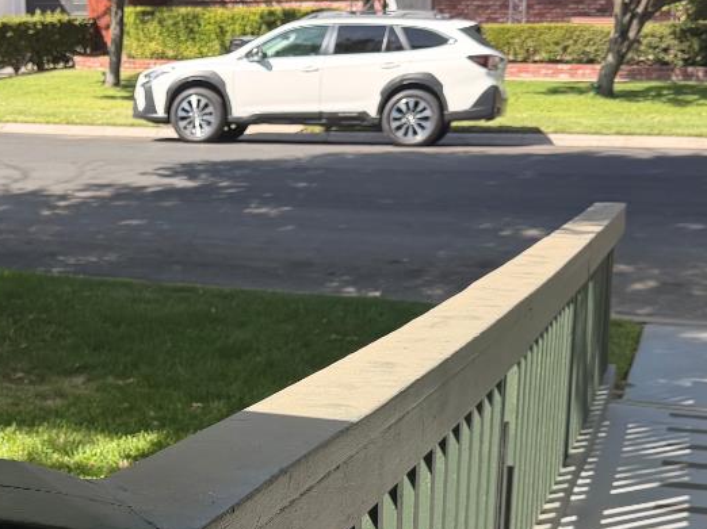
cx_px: 152
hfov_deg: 27.7
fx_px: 1409
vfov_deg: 21.1
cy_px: 400
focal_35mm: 69
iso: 80
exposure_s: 1/1855
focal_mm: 6.76
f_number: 1.78
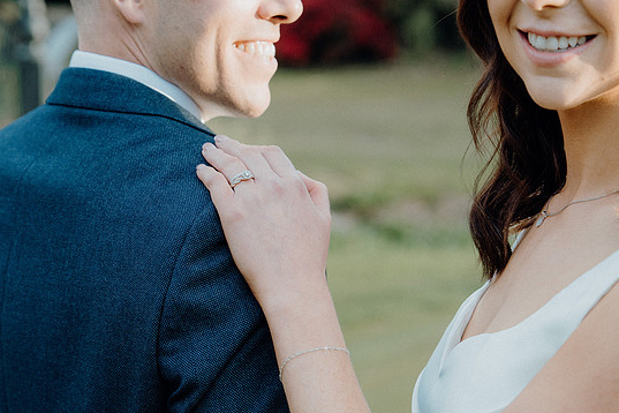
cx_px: 319
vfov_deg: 14.6
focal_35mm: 94
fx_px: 1616
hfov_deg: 21.7
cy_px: 207
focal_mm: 58
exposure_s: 1/1000
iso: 800
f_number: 3.5
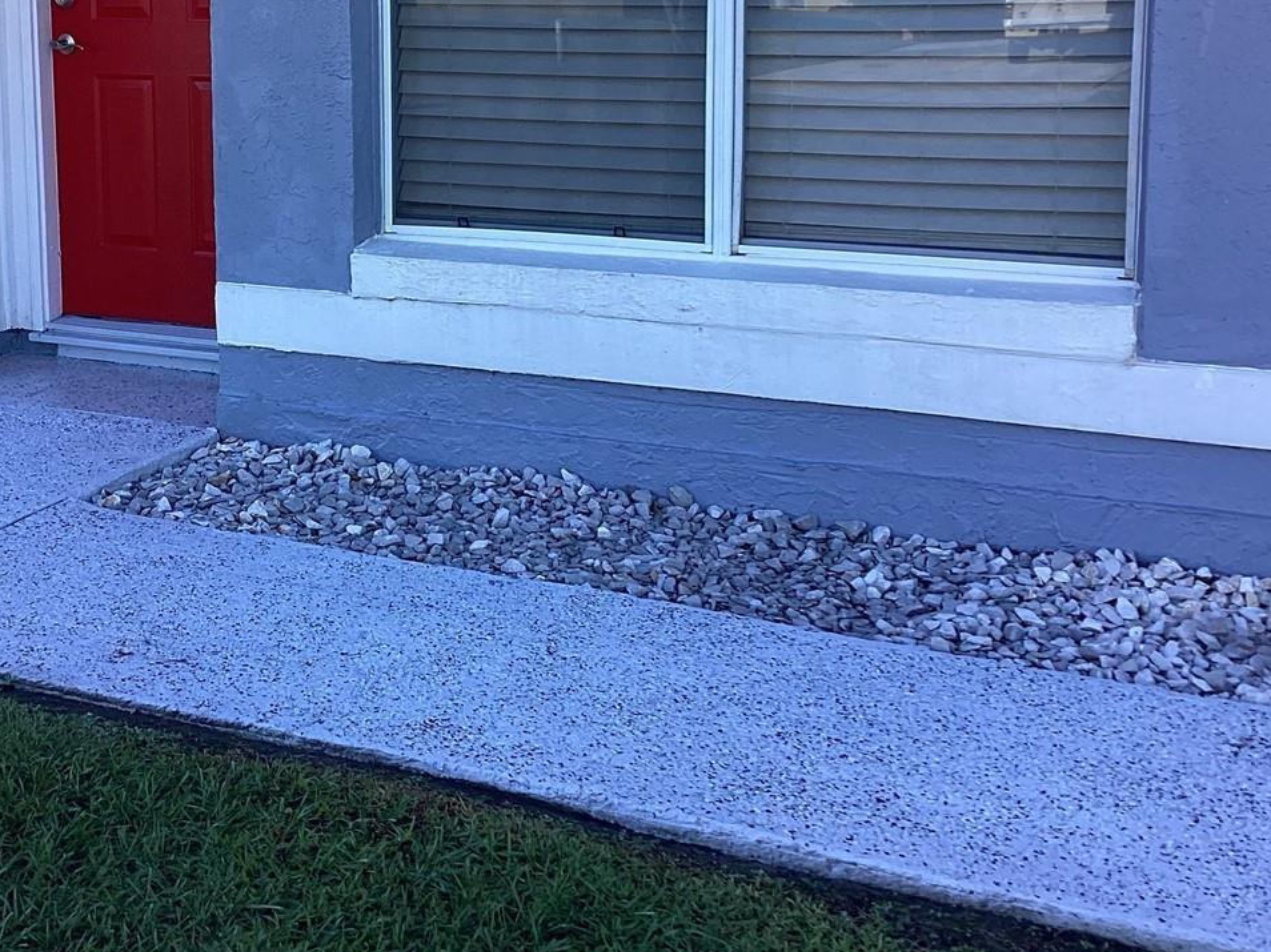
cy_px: 236
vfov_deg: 27.6
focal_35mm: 52
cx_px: 462
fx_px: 1909
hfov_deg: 36.6
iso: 25
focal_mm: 3.3
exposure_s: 1/278
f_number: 2.4
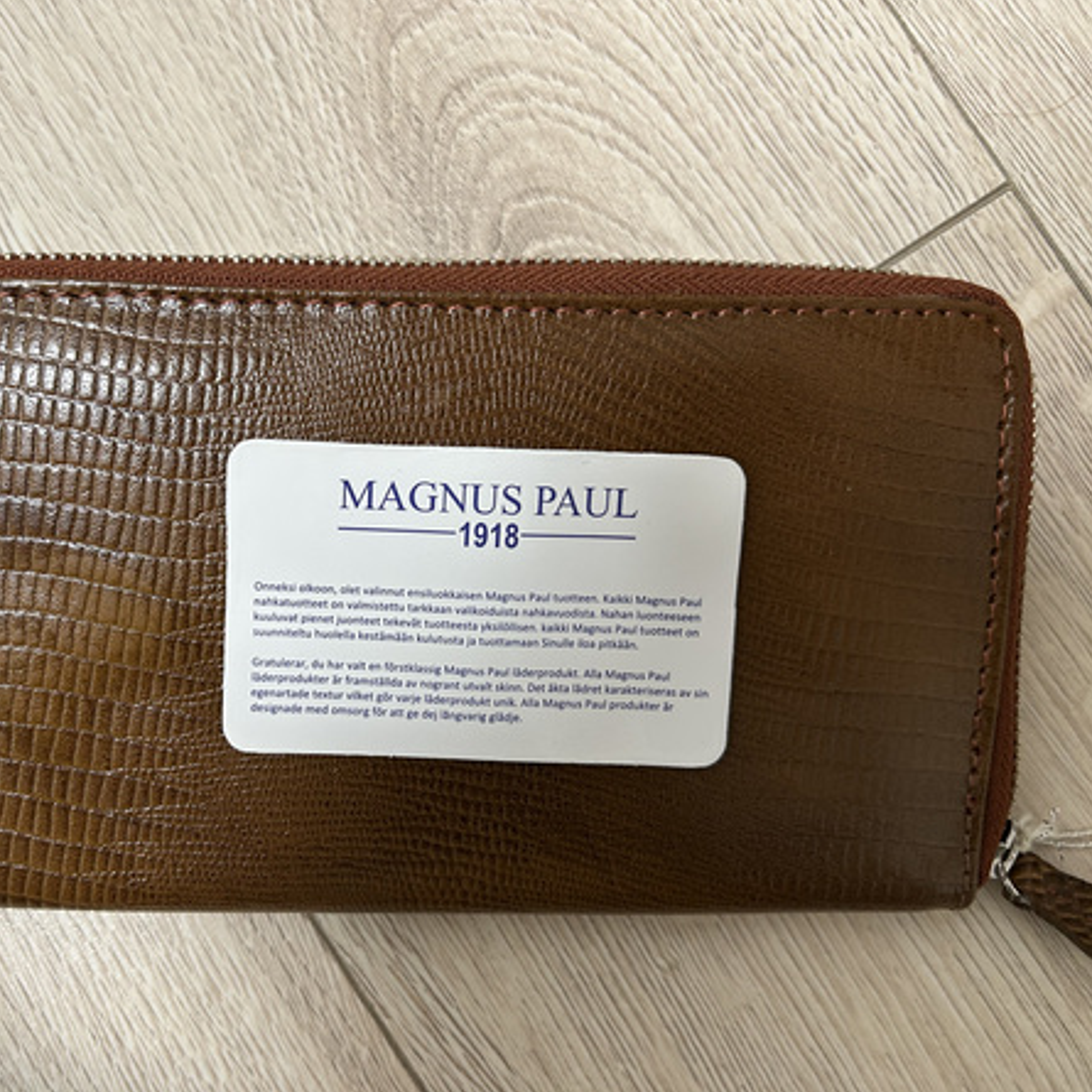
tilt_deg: -85.4
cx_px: 417
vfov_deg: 52.5
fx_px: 1106
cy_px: 547
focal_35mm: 31
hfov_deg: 52.0
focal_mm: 5.7
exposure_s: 1/50
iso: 80
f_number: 1.5
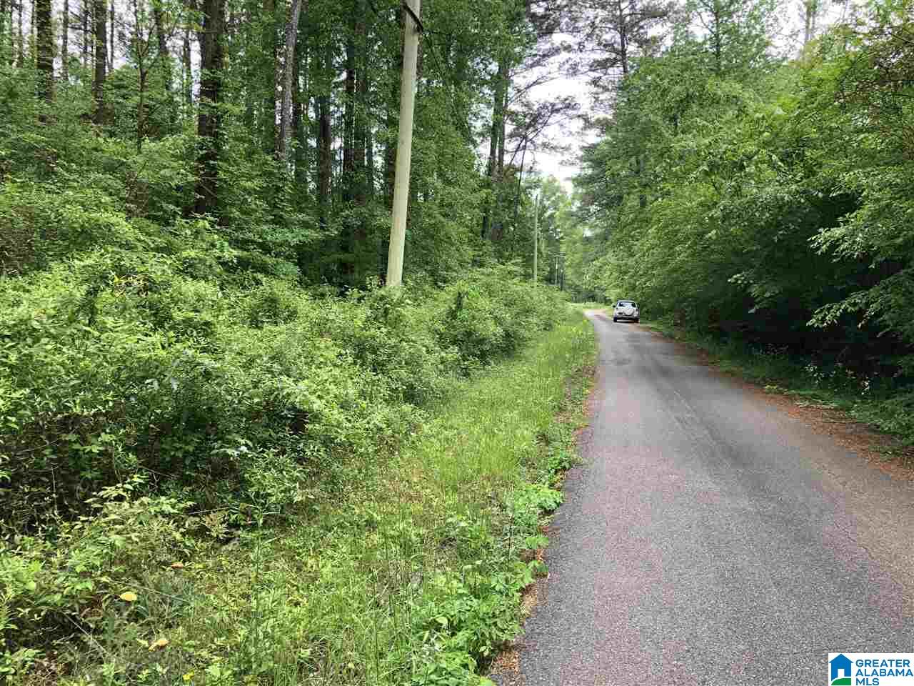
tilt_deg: -2.5
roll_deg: -1.1
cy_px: 343
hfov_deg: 63.4
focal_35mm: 28
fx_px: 739
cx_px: 457
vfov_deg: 49.7
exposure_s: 1/184
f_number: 1.8
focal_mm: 3.99
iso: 20
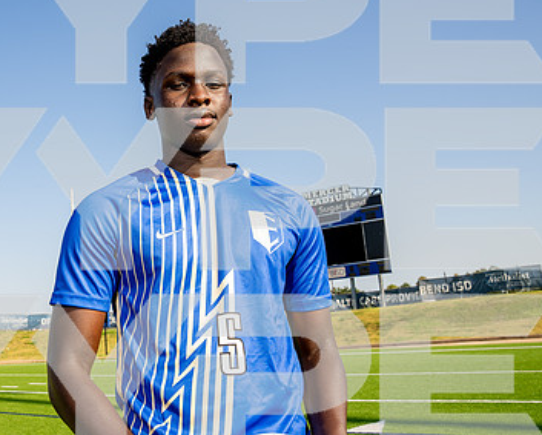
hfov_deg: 48.0
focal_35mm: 37
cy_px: 190
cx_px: 170
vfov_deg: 40.1
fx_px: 594
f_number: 7.1
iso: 50
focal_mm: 24
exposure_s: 1/125
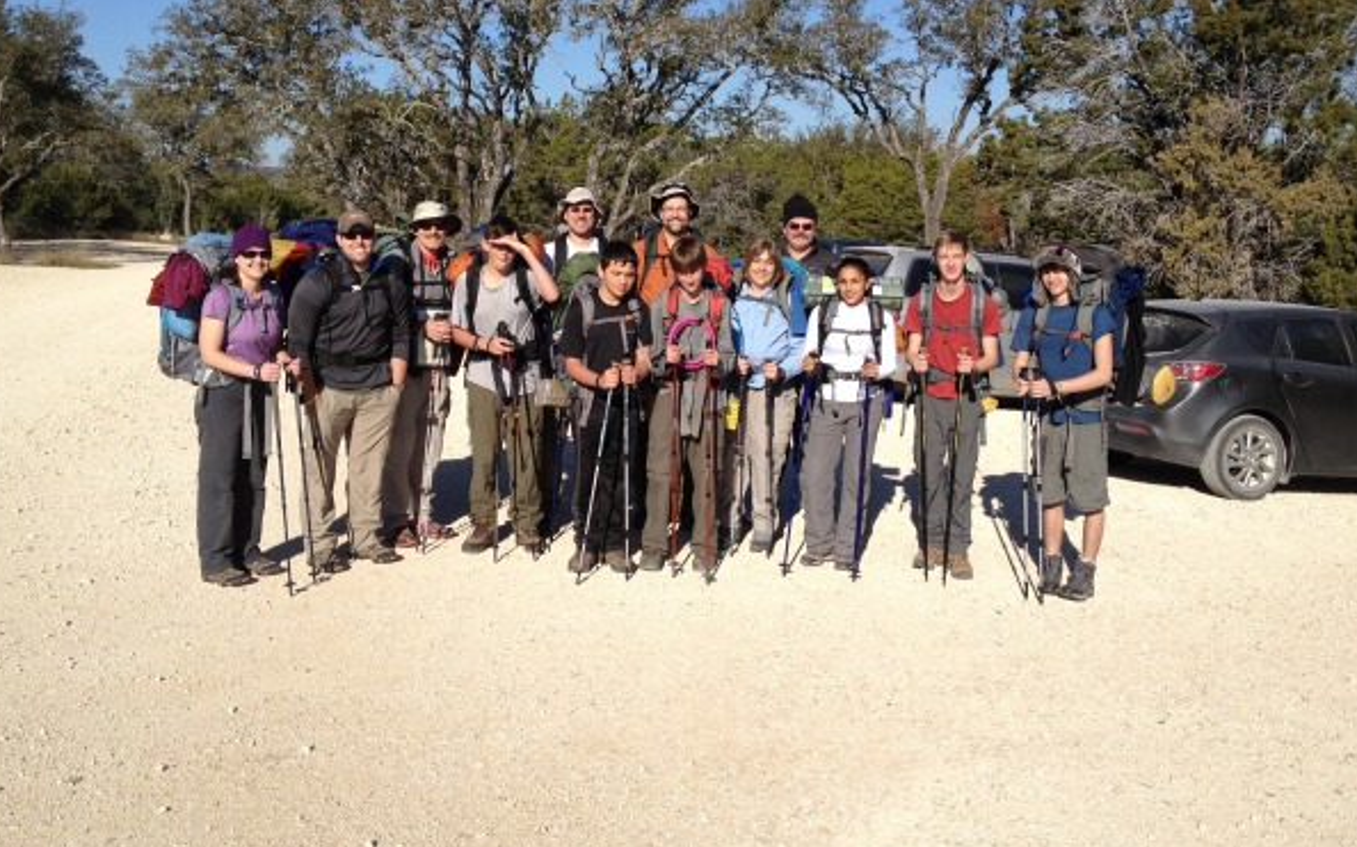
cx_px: 663
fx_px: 1479
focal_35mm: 40
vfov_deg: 31.9
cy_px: 363
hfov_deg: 49.3
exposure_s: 1/2208
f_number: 2.4
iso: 50
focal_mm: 4.28
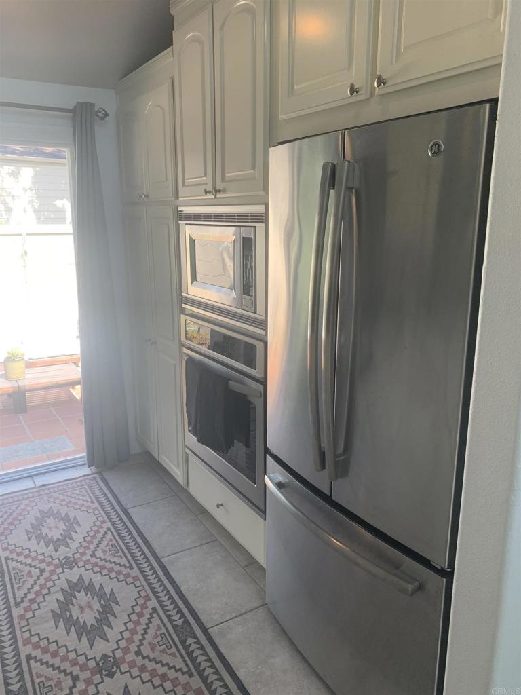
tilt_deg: -13.7
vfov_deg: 67.3
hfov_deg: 53.1
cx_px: 260
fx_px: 522
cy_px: 348
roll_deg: -0.9
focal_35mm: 26
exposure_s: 1/121
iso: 32
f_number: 1.8
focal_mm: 4.25
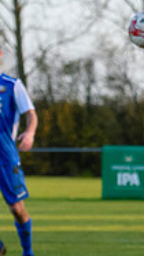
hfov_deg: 3.0
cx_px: 388
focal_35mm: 400
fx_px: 2719
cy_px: 157
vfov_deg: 5.4
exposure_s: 1/2000
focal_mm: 82
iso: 2000
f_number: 4
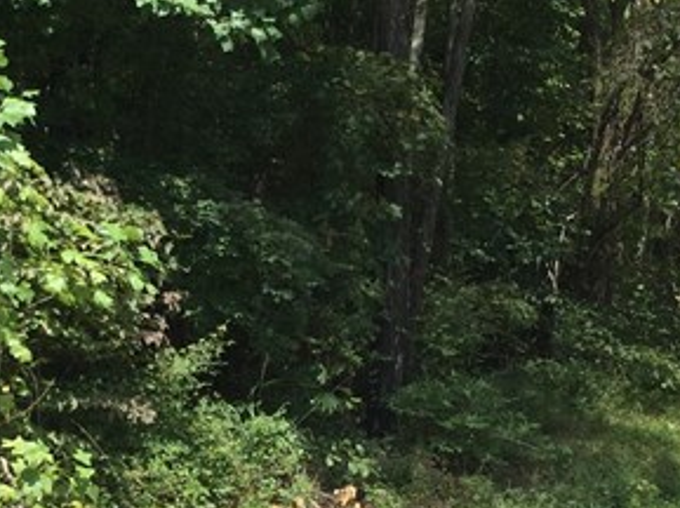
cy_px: 409
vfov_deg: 13.4
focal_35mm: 110
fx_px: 2158
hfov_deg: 17.9
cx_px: 235
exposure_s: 1/691
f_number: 2.4
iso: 25
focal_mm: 3.3
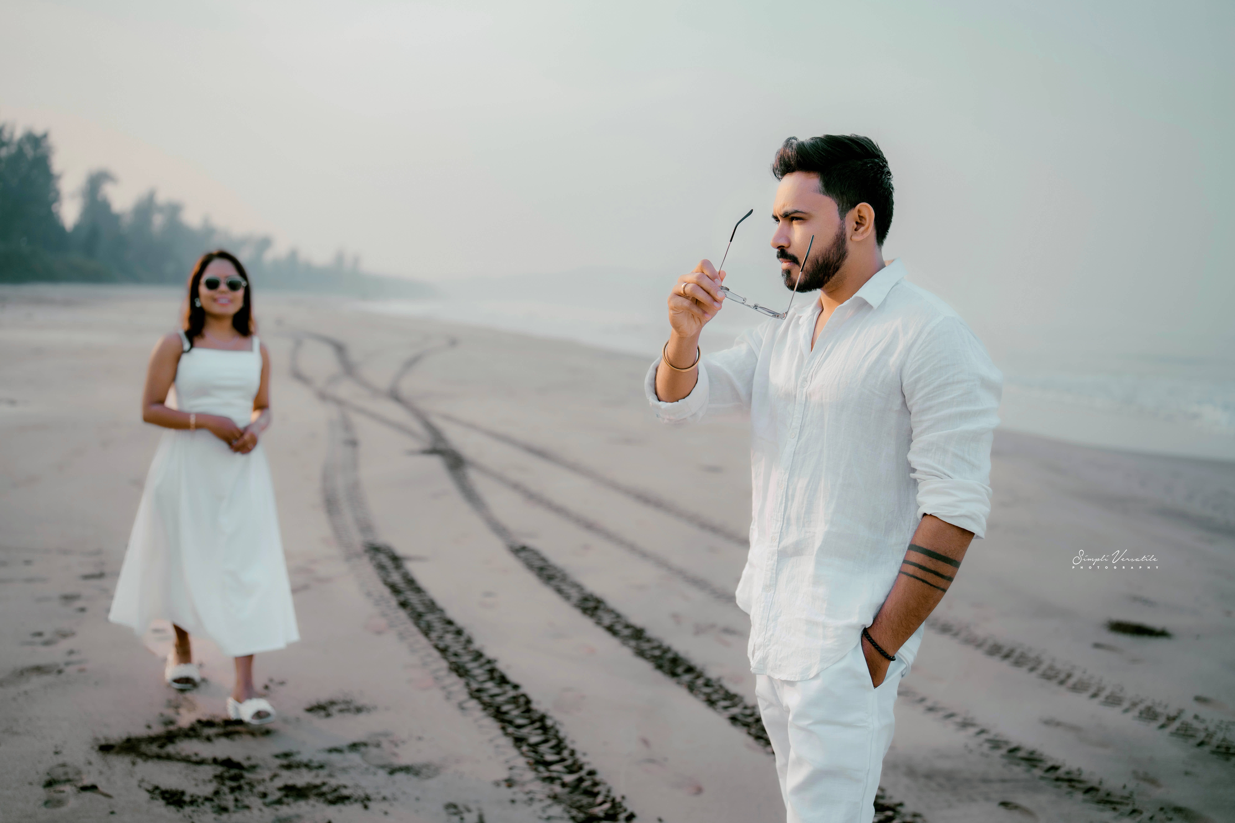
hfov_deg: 54.4
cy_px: 412
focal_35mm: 35
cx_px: 618
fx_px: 1201
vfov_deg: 37.9
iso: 250
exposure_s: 1/1250
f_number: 2
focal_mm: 35
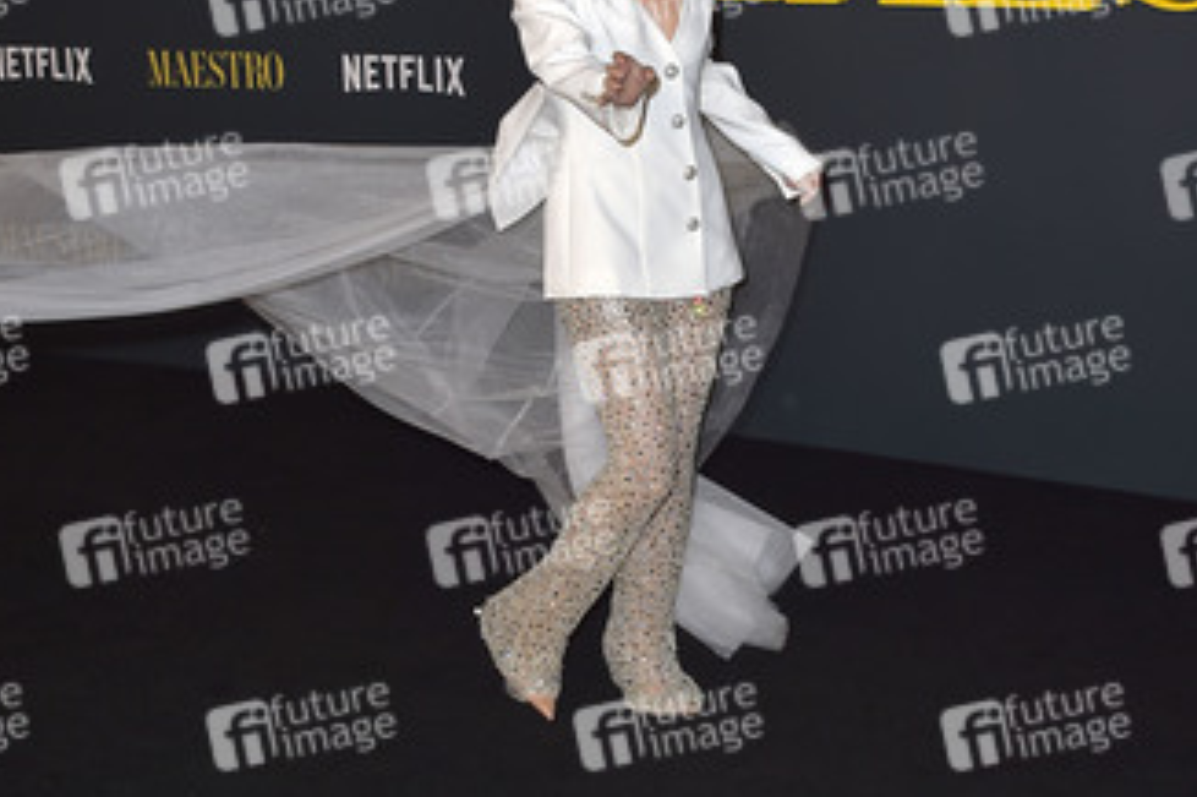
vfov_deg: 28.4
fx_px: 1562
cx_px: 569
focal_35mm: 47
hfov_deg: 41.9
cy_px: 268
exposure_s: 1/250
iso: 400
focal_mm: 34
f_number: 6.3
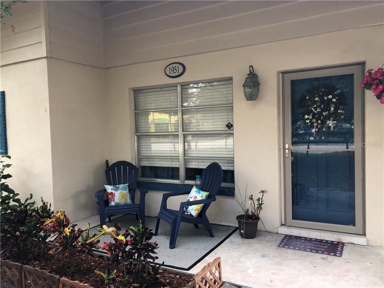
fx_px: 311
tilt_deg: -3.4
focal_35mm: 28
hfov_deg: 63.4
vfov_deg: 49.7
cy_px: 144
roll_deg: +1.5
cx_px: 192
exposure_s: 1/120
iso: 64
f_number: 1.8
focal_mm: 3.99
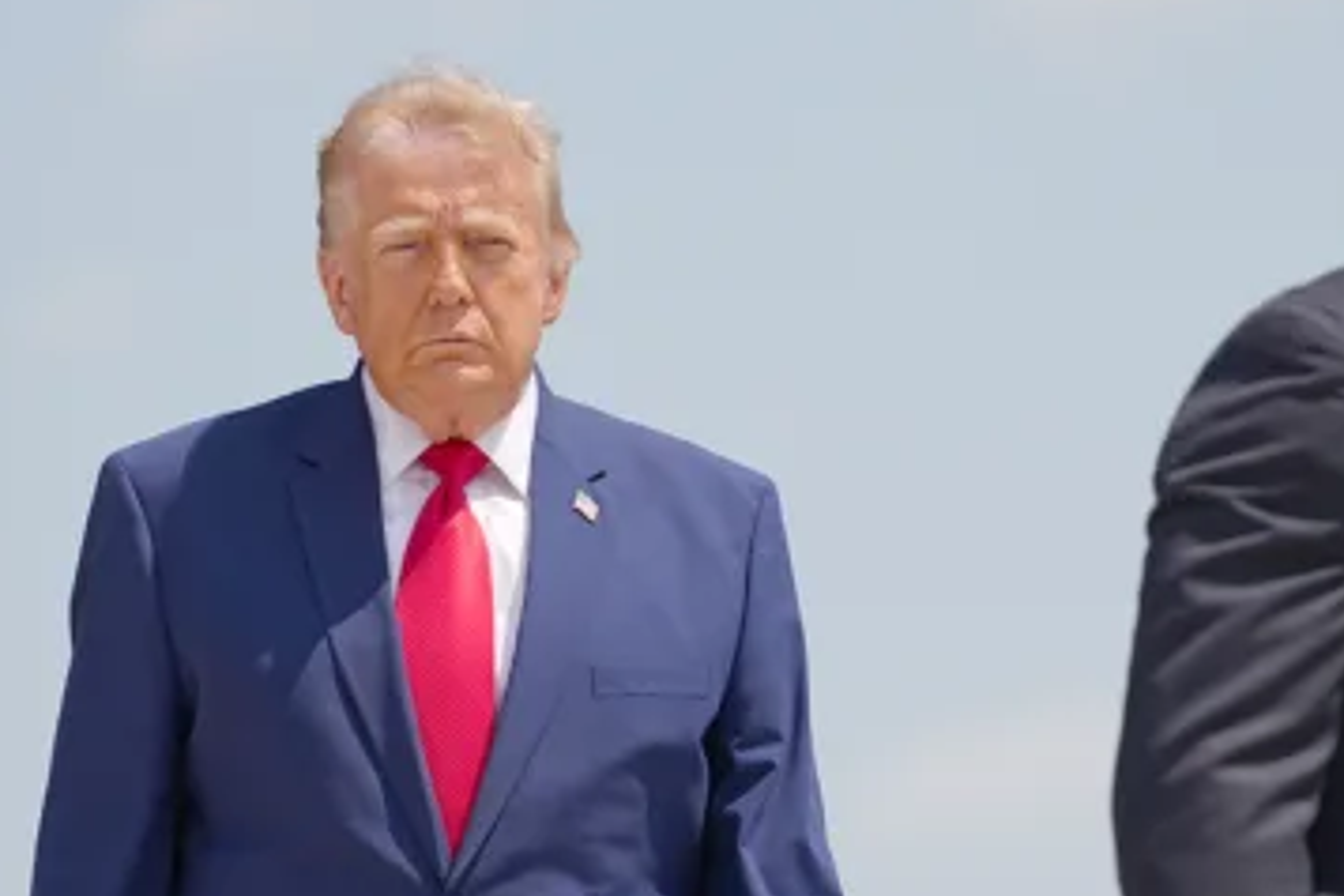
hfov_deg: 6.2
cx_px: 640
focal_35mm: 332
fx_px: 12394
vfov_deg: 4.1
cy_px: 629
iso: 80
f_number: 2.8
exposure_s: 1/3200
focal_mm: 158
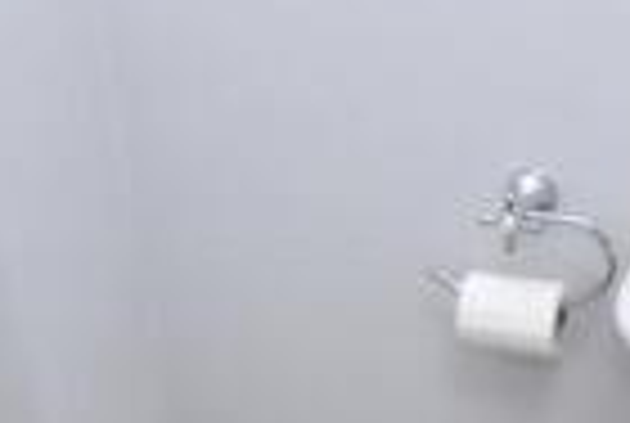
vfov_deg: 18.1
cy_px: 565
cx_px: 484
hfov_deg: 28.3
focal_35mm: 70
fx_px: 1228
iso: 500
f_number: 6.3
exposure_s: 1/60
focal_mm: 10
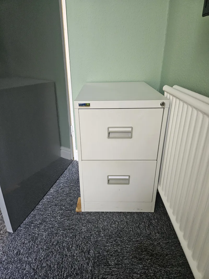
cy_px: 140
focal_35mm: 23
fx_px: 185
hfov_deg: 58.9
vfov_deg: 73.9
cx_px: 104
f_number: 1.8
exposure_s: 1/200
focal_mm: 5.4
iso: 640
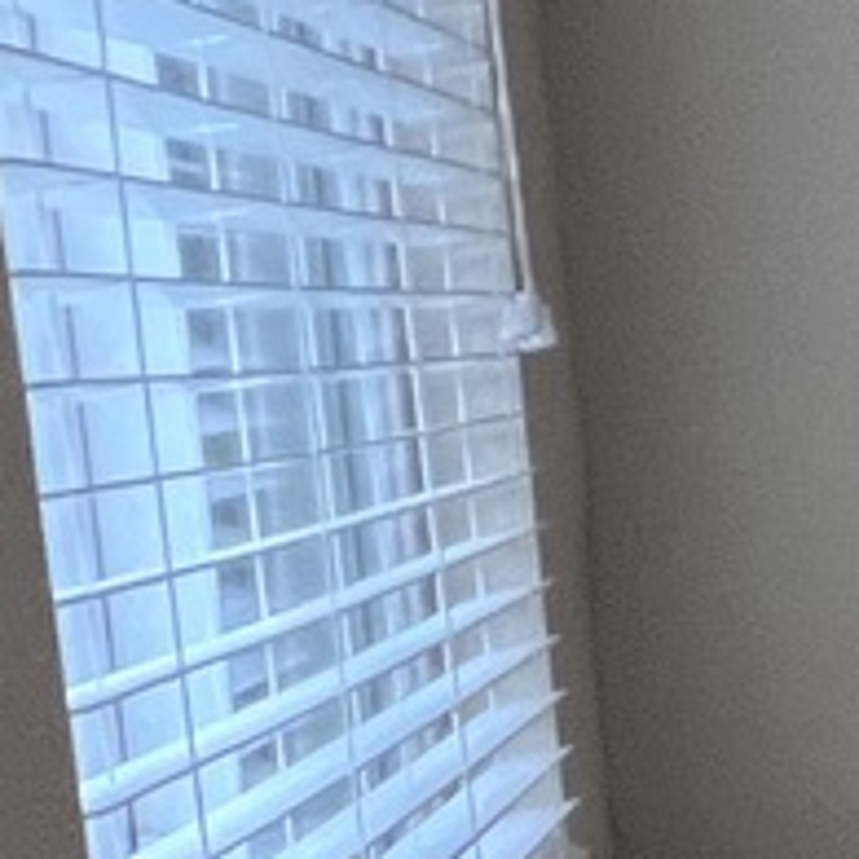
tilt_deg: -10.8
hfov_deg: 11.0
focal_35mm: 85
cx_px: 2678
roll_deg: -1.6
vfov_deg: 19.9
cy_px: 802
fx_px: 2386
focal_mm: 1.57
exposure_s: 1/60
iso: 200
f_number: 1.8
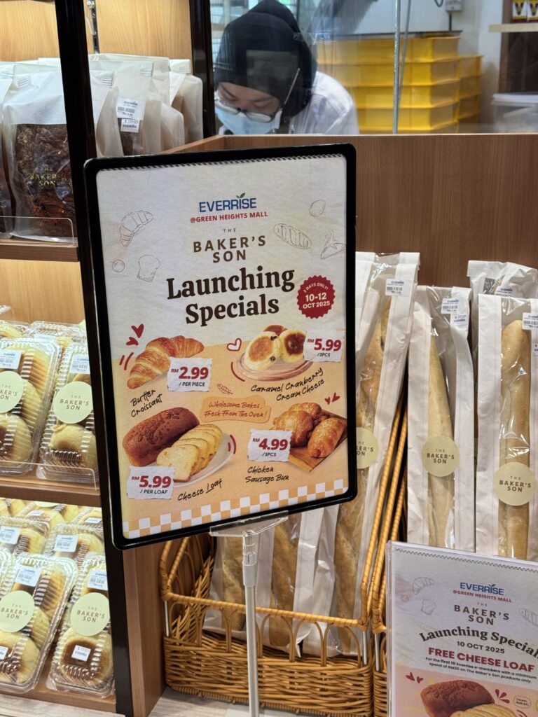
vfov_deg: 39.7
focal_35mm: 48
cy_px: 358
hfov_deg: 30.3
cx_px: 269
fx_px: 995
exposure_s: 1/50
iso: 50
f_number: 1.78
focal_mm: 6.76
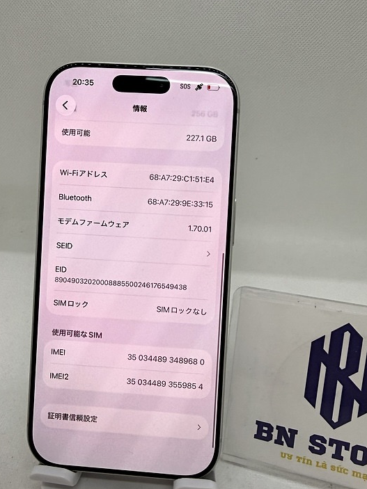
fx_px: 452
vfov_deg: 56.8
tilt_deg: -20.5
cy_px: 230
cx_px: 170
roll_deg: -3.1
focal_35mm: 32
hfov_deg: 44.1
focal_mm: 2.22
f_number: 2.2
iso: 40
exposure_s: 1/185
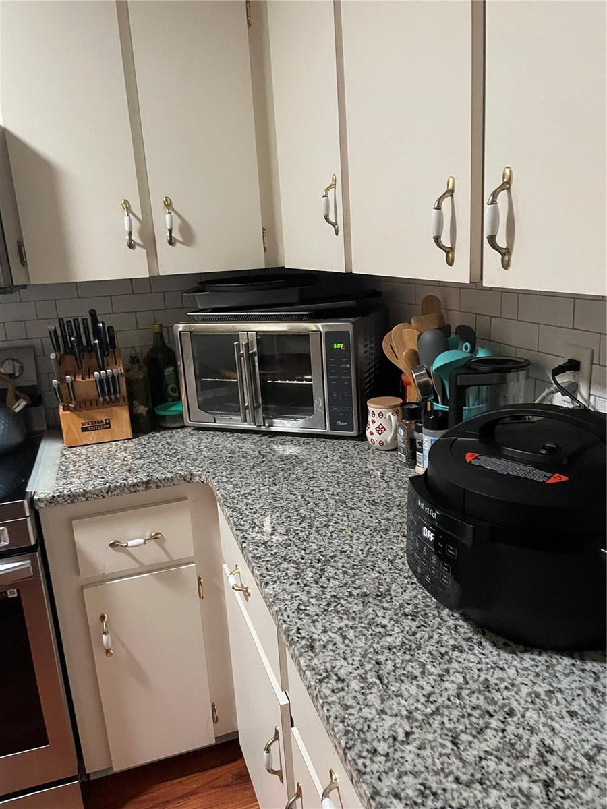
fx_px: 608
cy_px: 404
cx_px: 304
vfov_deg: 67.3
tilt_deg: -13.8
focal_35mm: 26
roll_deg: +3.1
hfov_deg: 53.1
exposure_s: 1/40
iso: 640
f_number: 1.6
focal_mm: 4.2
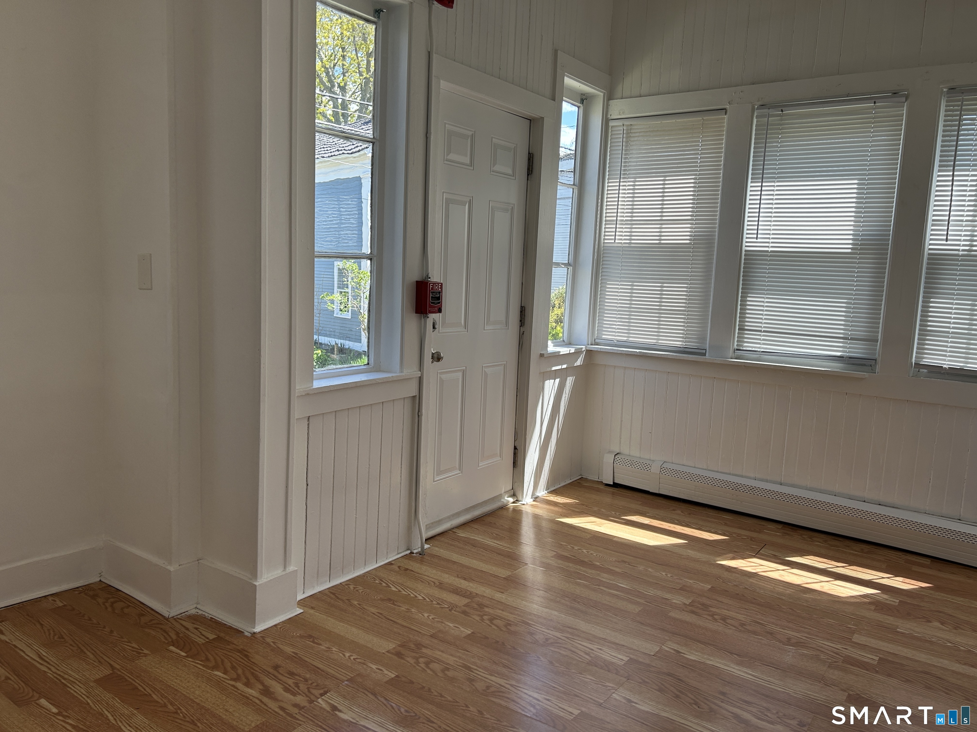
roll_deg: -2.0
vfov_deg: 53.1
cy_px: 366
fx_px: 734
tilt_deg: -7.4
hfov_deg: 67.3
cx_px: 488
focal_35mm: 26
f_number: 1.5
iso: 50
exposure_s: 1/499
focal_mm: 5.7
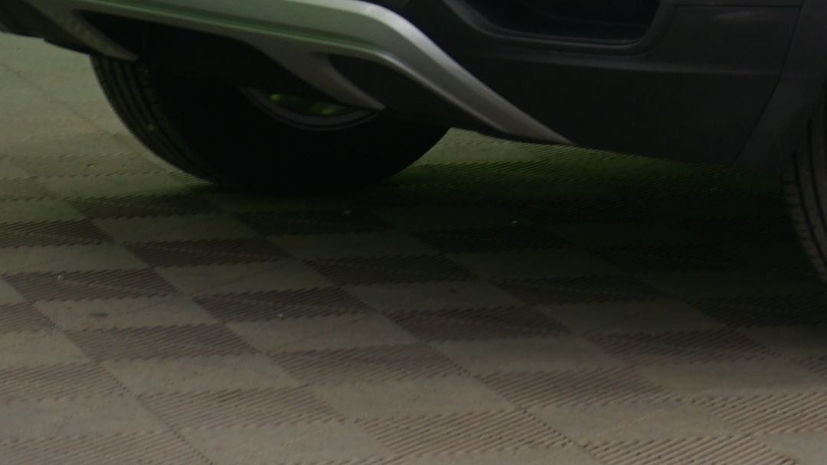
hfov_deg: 11.2
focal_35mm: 187
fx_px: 4101
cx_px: 1121
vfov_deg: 6.3
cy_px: -428
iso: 400
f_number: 5
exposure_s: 1/8
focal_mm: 49
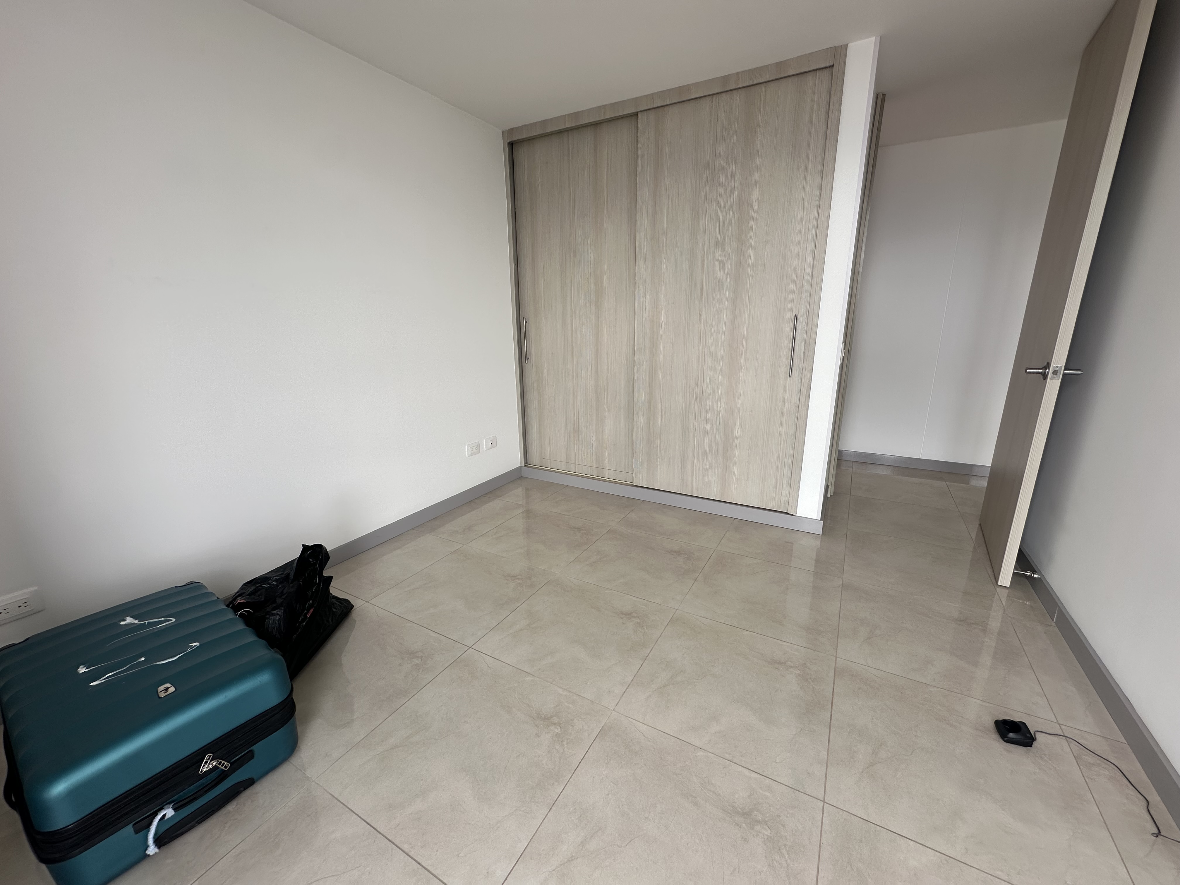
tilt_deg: -14.1
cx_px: 590
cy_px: 442
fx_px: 477
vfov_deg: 85.7
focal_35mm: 14
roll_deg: +1.4
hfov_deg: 102.1
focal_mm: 2.22
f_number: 2.2
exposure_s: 1/130
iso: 40
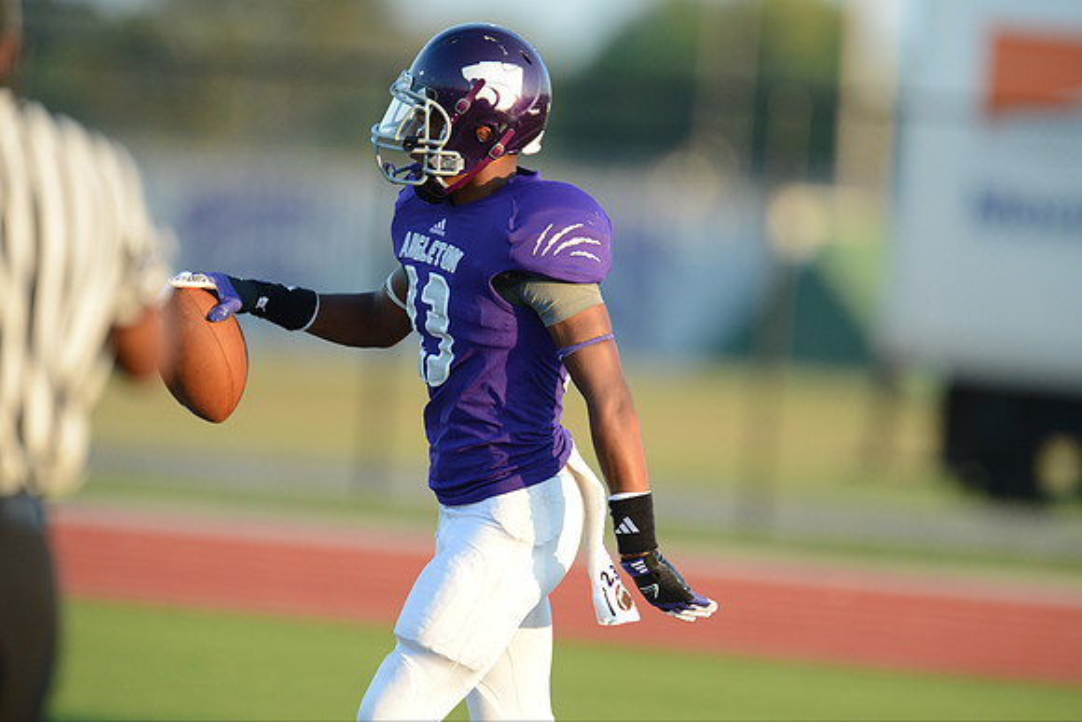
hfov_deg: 3.7
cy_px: 361
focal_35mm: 550
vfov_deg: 2.5
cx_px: 541
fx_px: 16534
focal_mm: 550
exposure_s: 1/1000
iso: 800
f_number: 4
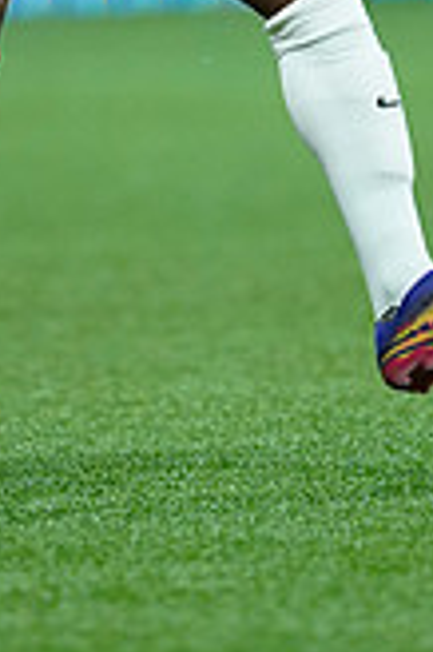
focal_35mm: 2126
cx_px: 38
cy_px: -274
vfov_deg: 1.0
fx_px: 38435
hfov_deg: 0.6
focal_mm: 600
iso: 5000
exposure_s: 1/1600
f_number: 4
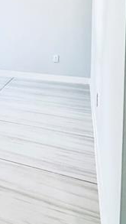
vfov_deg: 46.2
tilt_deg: -3.4
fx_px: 237
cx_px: -25
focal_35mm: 40
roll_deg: -0.3
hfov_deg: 26.4
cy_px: 28
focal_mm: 2.22
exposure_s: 1/120
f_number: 2.2
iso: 200
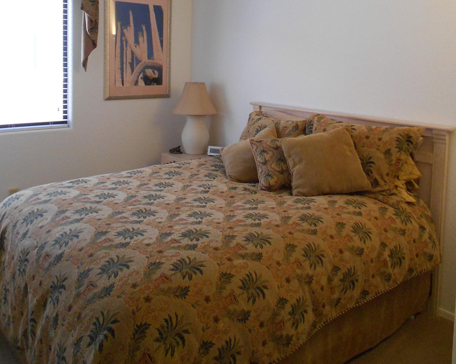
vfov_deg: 42.0
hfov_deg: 52.9
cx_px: 227
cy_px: 88
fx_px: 459
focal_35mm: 34
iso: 400
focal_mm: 4.6
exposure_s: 1/50
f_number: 3.2
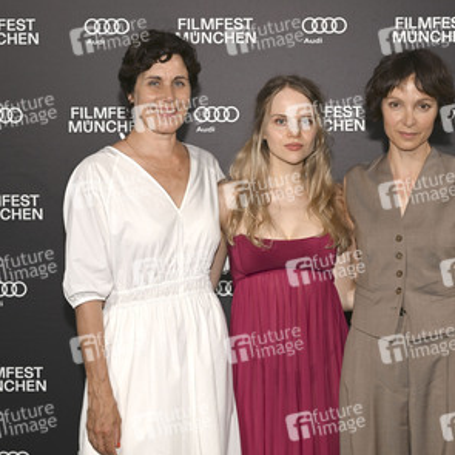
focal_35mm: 61
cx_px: 285
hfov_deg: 28.1
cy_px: 230
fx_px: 907
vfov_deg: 28.2
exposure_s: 1/200
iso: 1000
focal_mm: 47
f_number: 5.6
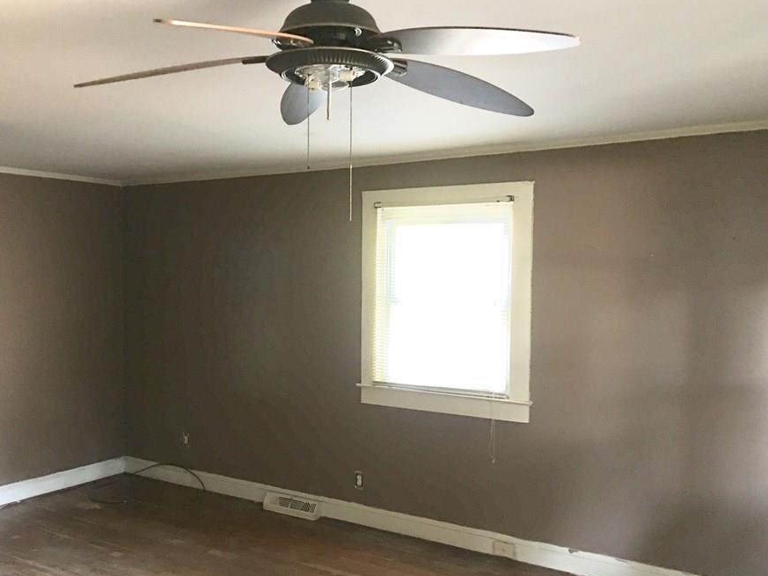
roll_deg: -0.9
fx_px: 754
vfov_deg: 41.7
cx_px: 346
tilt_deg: -3.7
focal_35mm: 34
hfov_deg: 53.9
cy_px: 320
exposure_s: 1/4
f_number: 2.2
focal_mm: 4.15
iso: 50
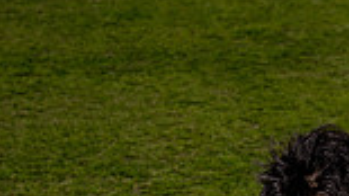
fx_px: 1489
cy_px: 496
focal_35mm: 161
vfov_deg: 7.0
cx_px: 331
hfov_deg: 13.2
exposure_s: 1/250
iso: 100
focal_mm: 53
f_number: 7.1
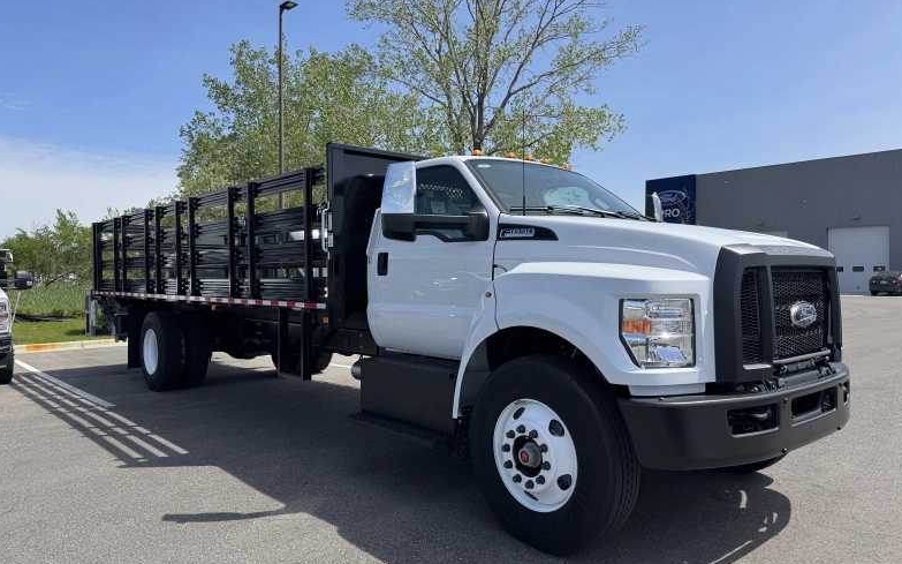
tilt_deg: +1.5
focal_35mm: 26
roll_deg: +0.6
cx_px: 448
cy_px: 268
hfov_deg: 70.4
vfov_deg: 47.6
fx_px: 639
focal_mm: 6.76
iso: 80
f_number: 1.78
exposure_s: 1/4310
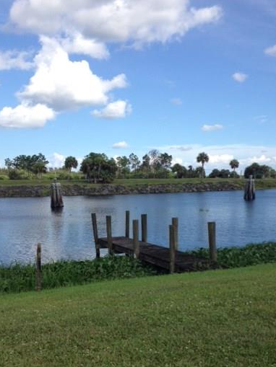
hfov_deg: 32.9
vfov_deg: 42.6
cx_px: 147
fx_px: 468
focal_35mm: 44
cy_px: 230
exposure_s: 1/1314
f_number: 2.4
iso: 50
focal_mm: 4.28
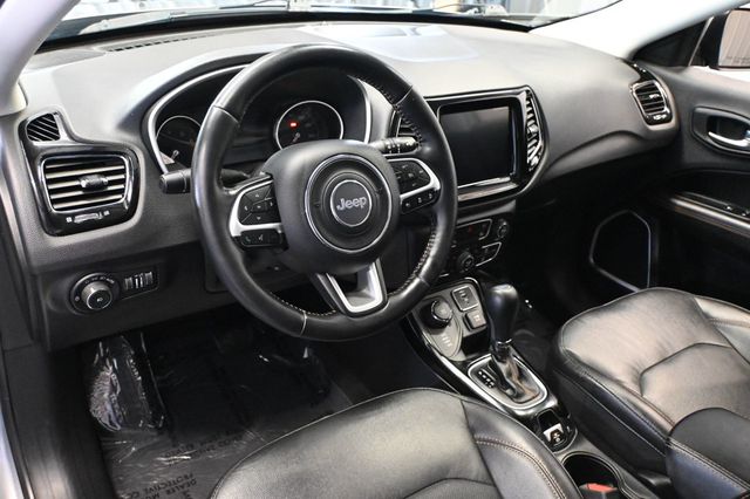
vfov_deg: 42.6
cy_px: 250
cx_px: 375
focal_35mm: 31
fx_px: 640
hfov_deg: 60.7
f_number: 3.8
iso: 7200
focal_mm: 20.5
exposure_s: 1/60
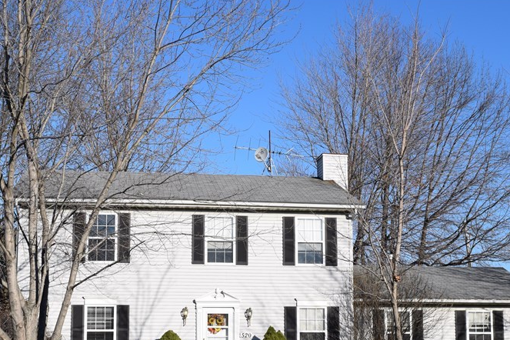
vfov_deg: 22.7
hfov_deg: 33.9
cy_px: 272
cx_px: 230
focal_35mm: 59
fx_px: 836
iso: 200
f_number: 11
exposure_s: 1/500
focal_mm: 24
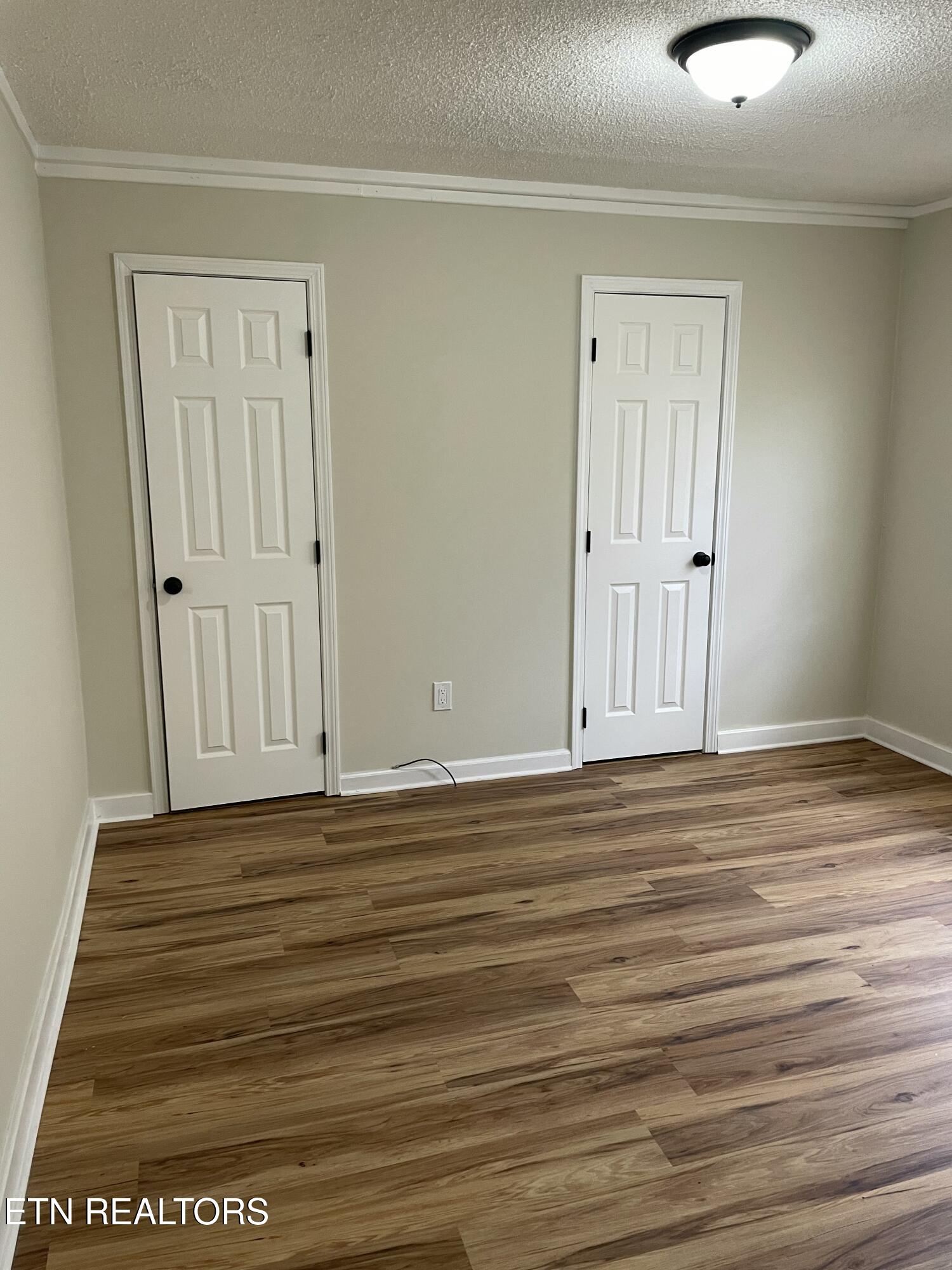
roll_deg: -0.3
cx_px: 476
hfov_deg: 53.1
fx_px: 953
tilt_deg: -11.8
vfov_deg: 67.3
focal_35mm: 26
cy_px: 635
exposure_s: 1/94
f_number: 1.6
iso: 125
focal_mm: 4.2
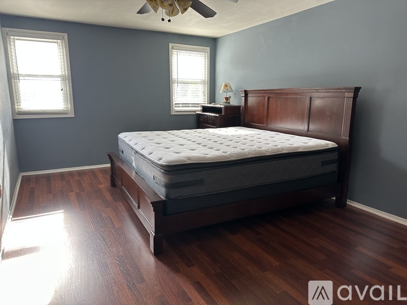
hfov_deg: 71.6
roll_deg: -0.9
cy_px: 152
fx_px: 282
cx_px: 204
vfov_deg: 56.8
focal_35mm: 24
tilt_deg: -9.6
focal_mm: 6.86
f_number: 1.78
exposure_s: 1/121
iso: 160
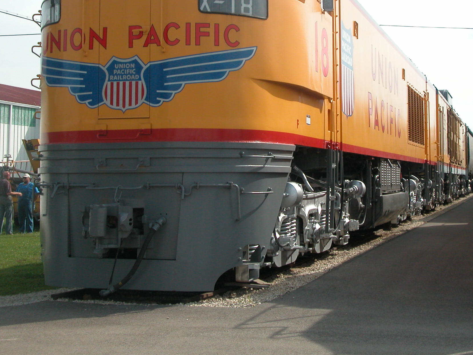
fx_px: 806
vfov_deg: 24.6
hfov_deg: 32.6
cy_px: 105
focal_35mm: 59
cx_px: 293
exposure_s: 1/360
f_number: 6.2
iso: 100
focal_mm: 9.7
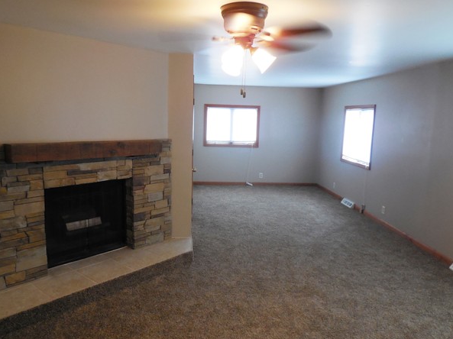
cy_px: 182
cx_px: 218
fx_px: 353
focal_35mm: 27
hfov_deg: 65.3
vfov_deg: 51.3
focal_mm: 4.5
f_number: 3.1
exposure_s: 1/30
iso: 320
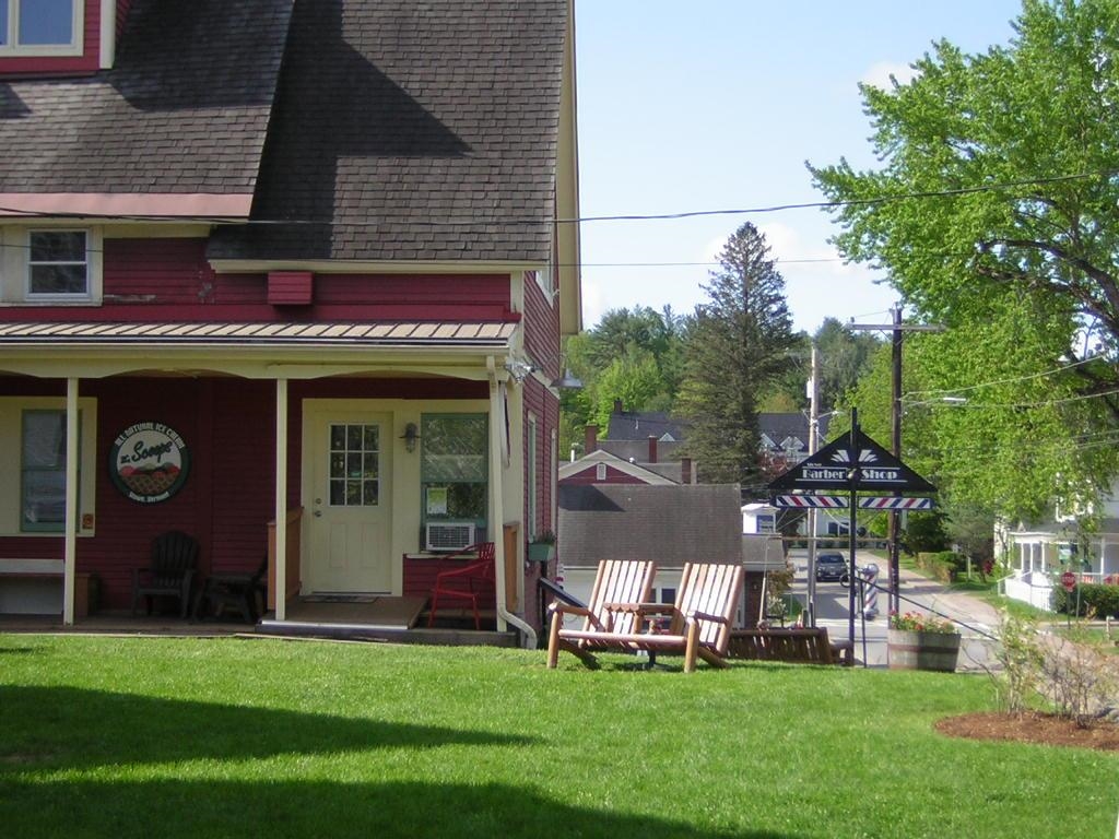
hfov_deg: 25.3
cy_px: 420
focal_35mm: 77
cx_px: 560
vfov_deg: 19.1
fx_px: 2489
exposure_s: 1/317
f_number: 3.9
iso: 50
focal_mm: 10.1
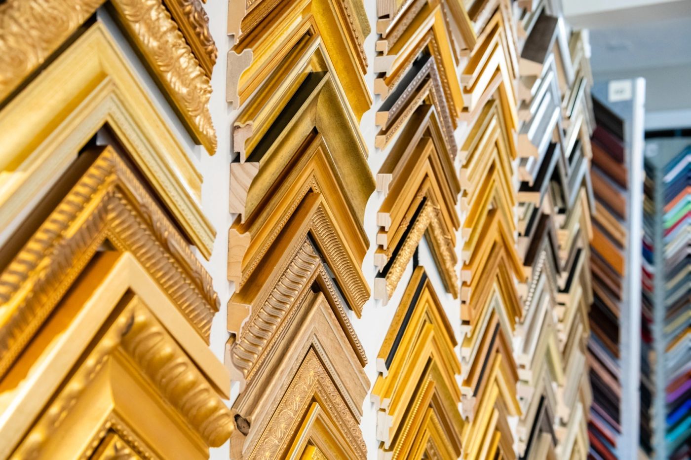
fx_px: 742
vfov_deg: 34.5
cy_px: 230
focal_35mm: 39
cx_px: 349
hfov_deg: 49.9
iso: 2000
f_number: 4.5
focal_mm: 38
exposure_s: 1/100
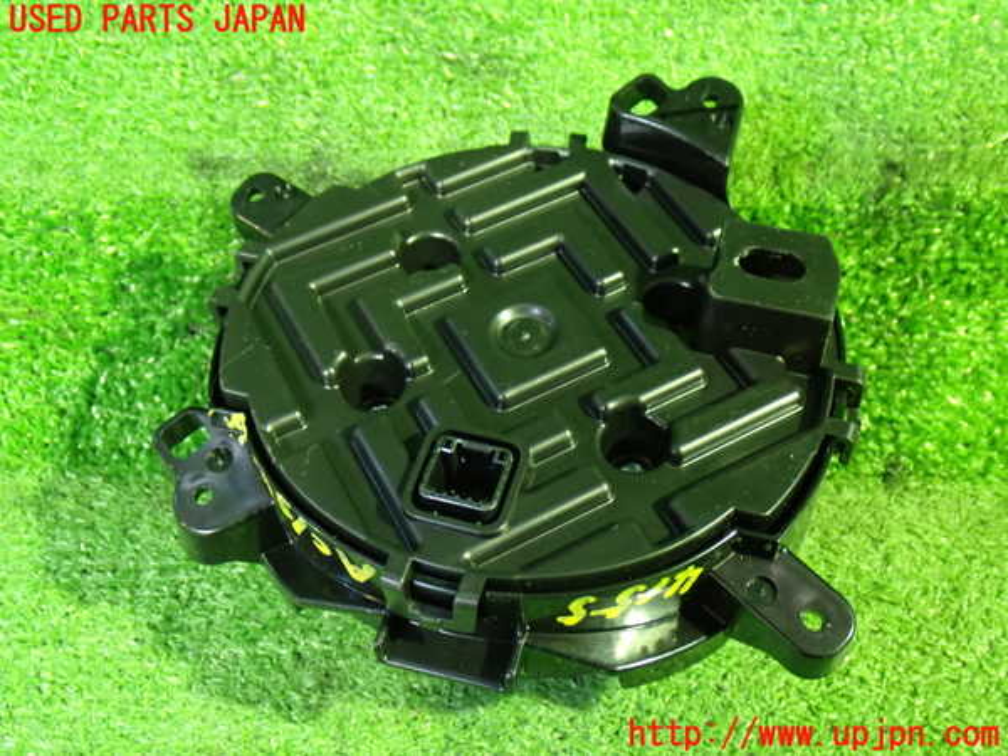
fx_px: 1194
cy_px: 378
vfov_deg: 35.1
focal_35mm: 41
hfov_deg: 45.8
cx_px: 504
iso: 800
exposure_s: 1/10
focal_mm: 7.31
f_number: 2.8
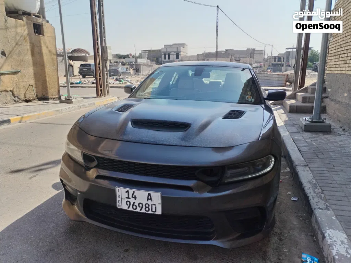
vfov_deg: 53.1
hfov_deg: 67.3
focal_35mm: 26
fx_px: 264
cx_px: 176
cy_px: 132
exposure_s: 1/1122
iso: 100
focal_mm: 4.75
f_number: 1.8
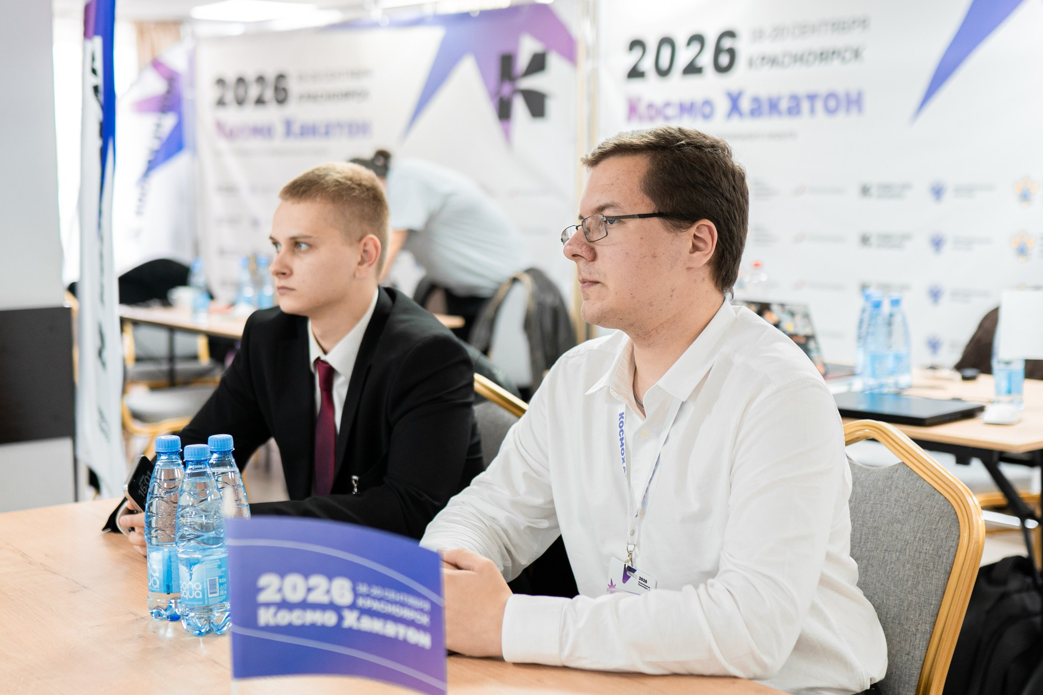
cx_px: 530
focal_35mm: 54
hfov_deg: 36.8
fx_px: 1568
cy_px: 342
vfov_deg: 25.0
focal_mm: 35
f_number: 1.8
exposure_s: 1/125
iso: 500
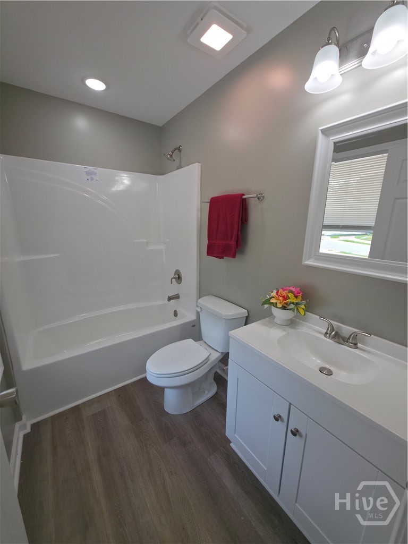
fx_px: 204
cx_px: 204
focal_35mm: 13
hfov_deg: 89.9
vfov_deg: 106.2
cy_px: 272
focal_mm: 2.2
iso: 32
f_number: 1.9
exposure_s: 1/290
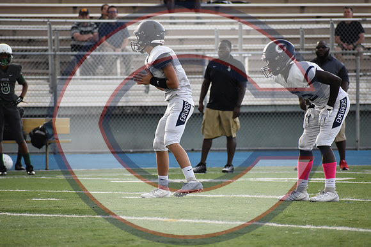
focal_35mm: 450
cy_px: 124
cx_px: 186
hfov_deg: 4.6
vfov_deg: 3.1
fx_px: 4638
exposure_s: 1/500
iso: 1250
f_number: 6.3
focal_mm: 300
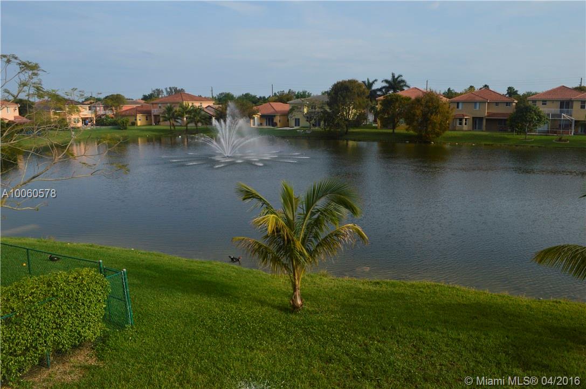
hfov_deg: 67.4
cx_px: 293
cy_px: 194
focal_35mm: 27
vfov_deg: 47.8
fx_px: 439
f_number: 11
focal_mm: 18
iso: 400
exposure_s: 1/500
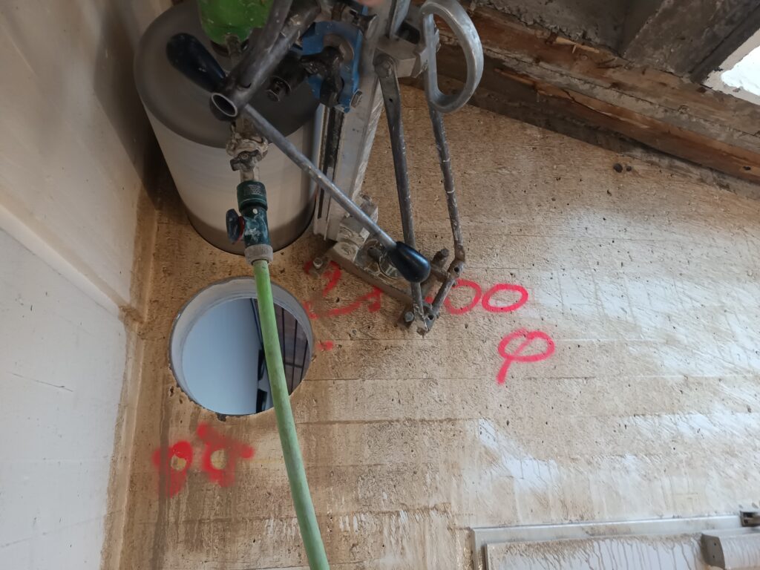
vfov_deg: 56.8
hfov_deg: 71.6
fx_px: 527
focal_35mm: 24
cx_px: 380
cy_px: 285
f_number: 1.7
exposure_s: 1/25
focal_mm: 5.31
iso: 1792
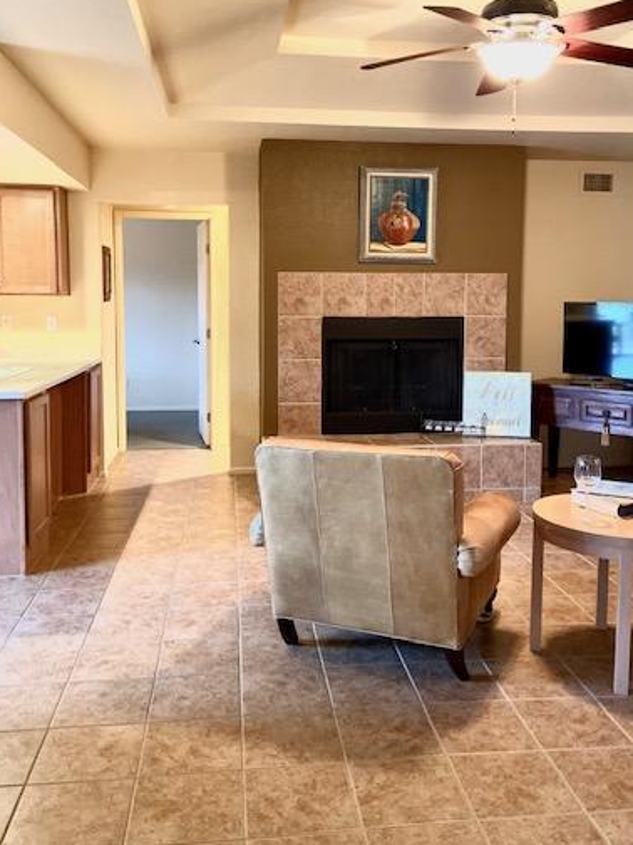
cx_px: 328
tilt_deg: -3.2
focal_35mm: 33
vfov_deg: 55.2
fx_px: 805
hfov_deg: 42.9
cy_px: 367
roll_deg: -1.2
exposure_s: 1/40
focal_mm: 4.25
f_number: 1.8
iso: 500
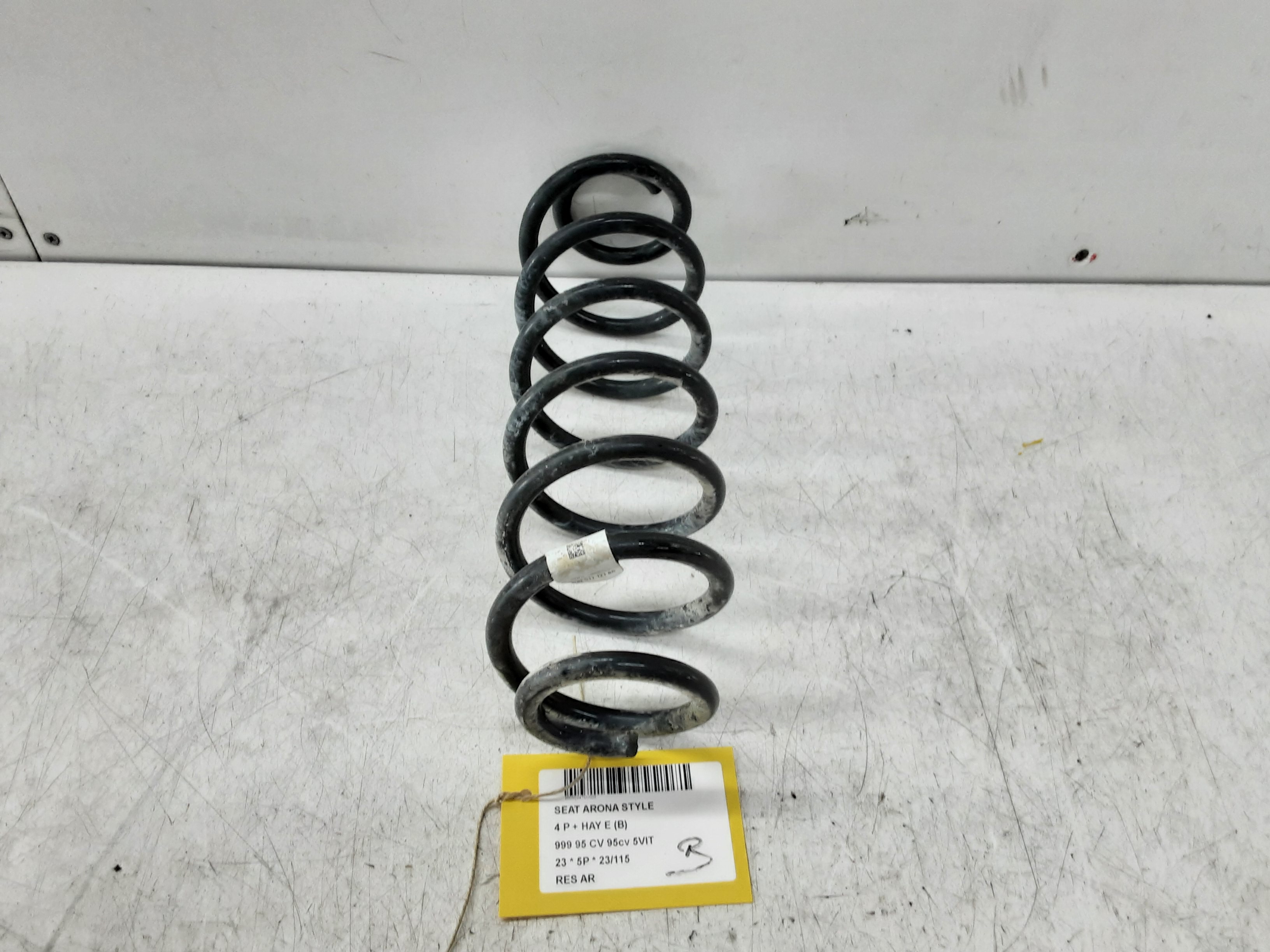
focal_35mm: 27
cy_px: 476
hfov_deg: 65.3
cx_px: 635
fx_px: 991
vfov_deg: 51.4
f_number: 1.9
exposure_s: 1/50
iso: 64
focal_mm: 2.91
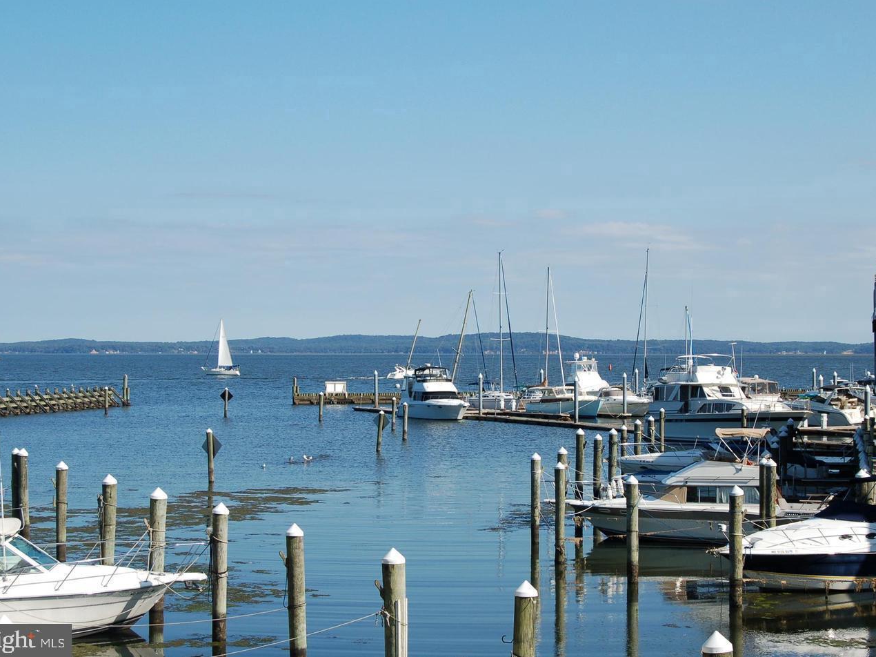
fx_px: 1861
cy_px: 329
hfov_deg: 26.5
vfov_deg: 20.0
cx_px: 461
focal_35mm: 74
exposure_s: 1/400
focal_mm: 45
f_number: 10
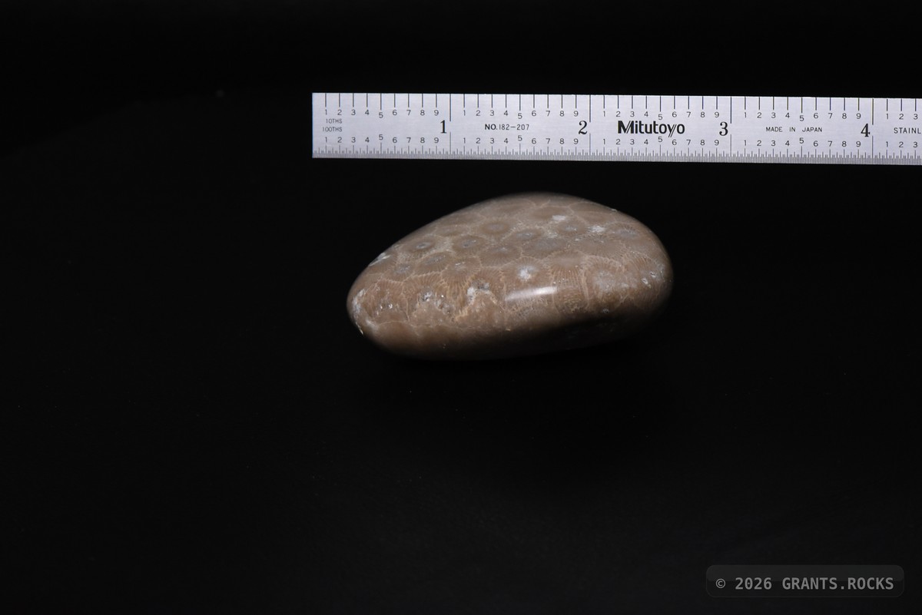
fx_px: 2690
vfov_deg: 13.1
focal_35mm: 105
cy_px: 308
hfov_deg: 19.4
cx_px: 461
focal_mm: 105
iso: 5000
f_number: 14
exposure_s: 1/60
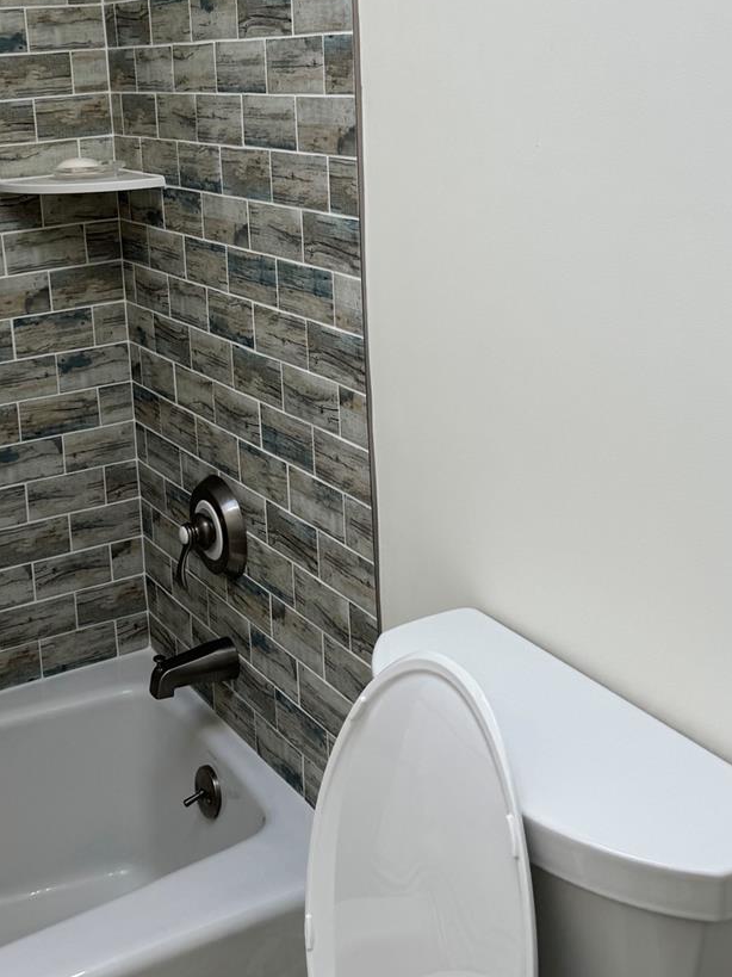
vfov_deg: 41.3
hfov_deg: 31.7
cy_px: 290
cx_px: 209
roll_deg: +4.5
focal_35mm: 45
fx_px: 1269
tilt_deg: -11.3
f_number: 1.78
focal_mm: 6.76
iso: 64
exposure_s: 1/121
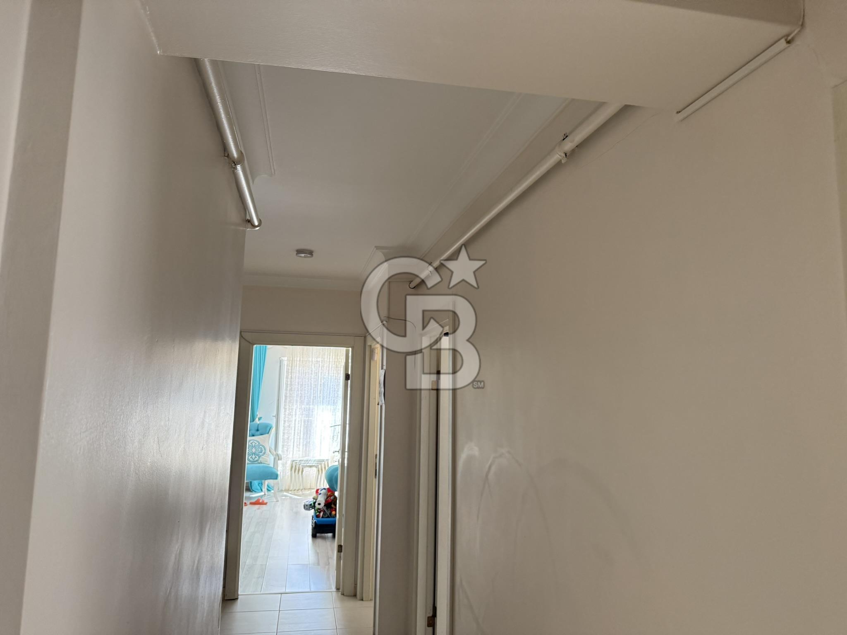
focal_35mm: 24
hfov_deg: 71.6
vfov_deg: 56.8
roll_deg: -1.4
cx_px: 424
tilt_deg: +8.2
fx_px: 587
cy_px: 318
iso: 200
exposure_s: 1/97
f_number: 1.78
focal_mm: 6.76
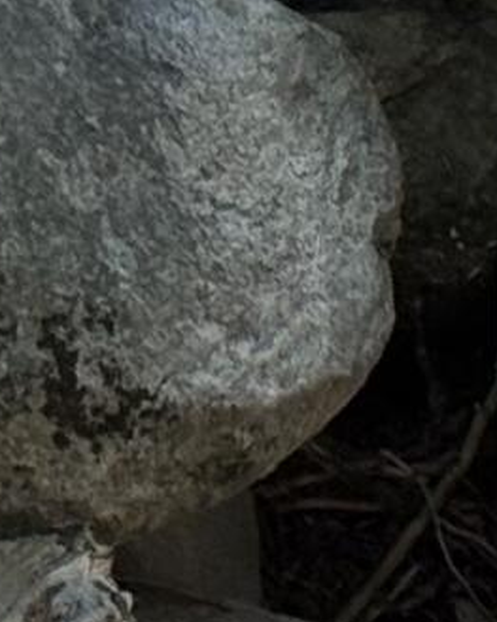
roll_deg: -0.7
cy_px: -23
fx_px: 7855
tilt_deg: -17.3
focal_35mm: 427
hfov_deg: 3.5
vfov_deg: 4.5
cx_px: 1446
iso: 64
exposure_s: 1/381
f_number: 1.78
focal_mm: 6.76
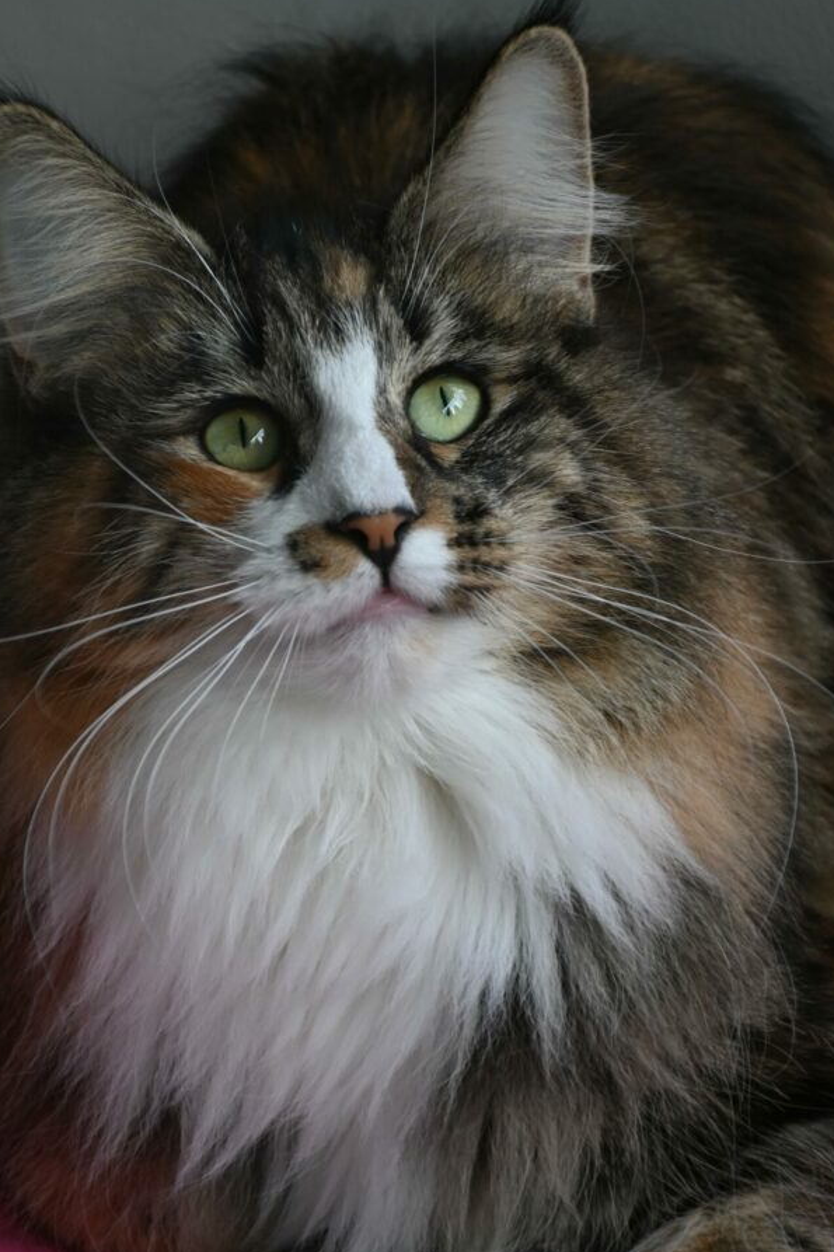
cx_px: 381
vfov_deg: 8.4
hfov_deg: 5.6
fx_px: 8551
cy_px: 644
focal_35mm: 246
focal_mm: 122
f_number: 5.6
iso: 450
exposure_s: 1/200
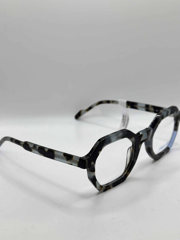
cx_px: 90
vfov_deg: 39.7
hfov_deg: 30.3
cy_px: 120
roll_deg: +0.0
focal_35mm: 48
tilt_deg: -31.7
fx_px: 333
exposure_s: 1/745
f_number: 1.78
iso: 80
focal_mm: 6.86
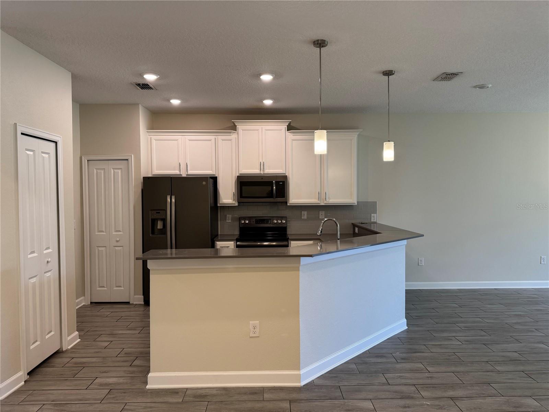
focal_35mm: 24
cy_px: 206
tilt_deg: -1.8
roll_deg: +0.2
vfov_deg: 56.8
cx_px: 274
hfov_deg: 71.6
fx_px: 381
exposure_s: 1/120
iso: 160
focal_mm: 6.76
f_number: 1.78
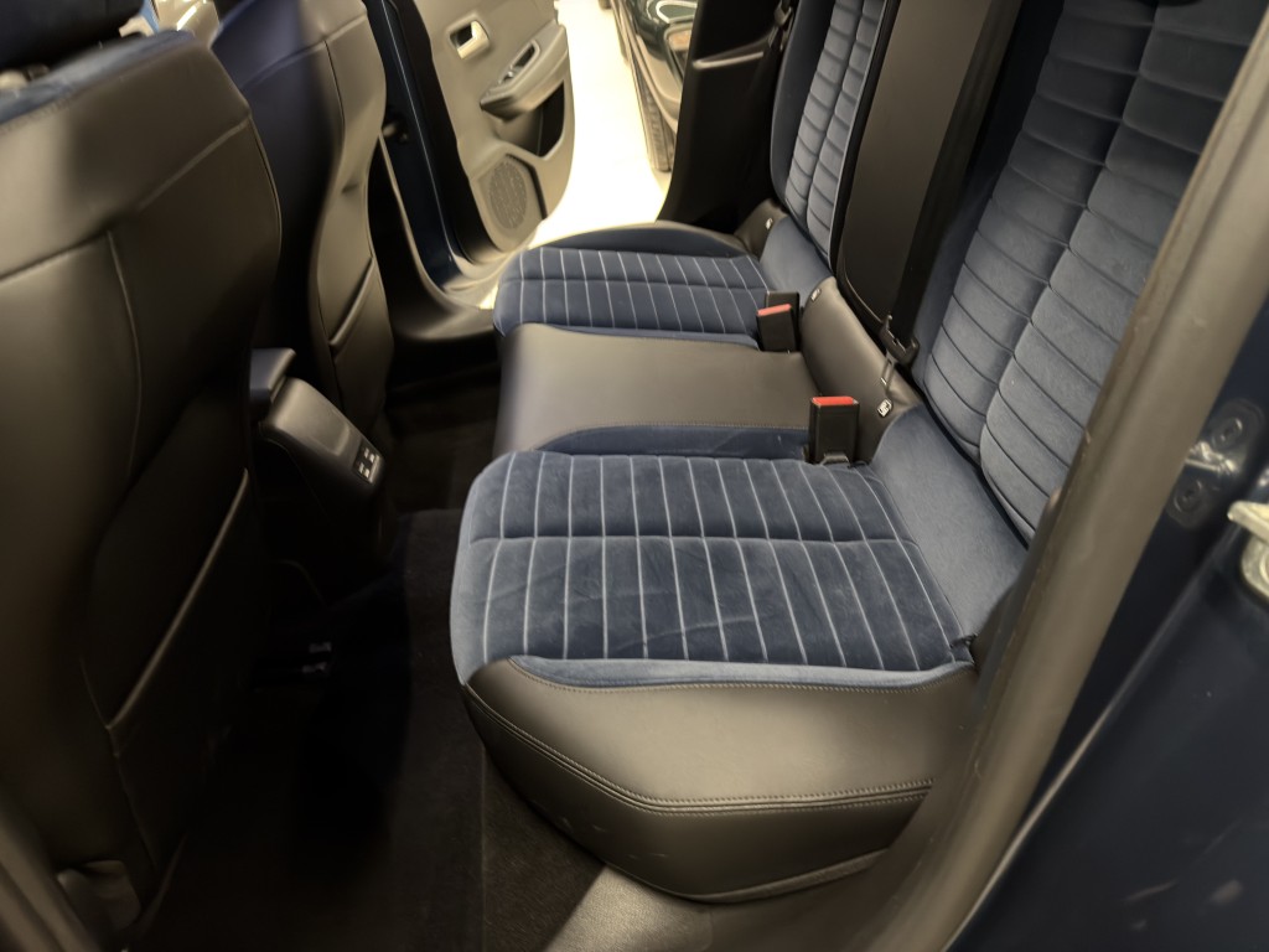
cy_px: 476
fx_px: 880
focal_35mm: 24
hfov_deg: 71.6
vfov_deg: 56.8
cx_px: 634
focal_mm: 6.76
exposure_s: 1/20
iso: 640
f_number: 1.78
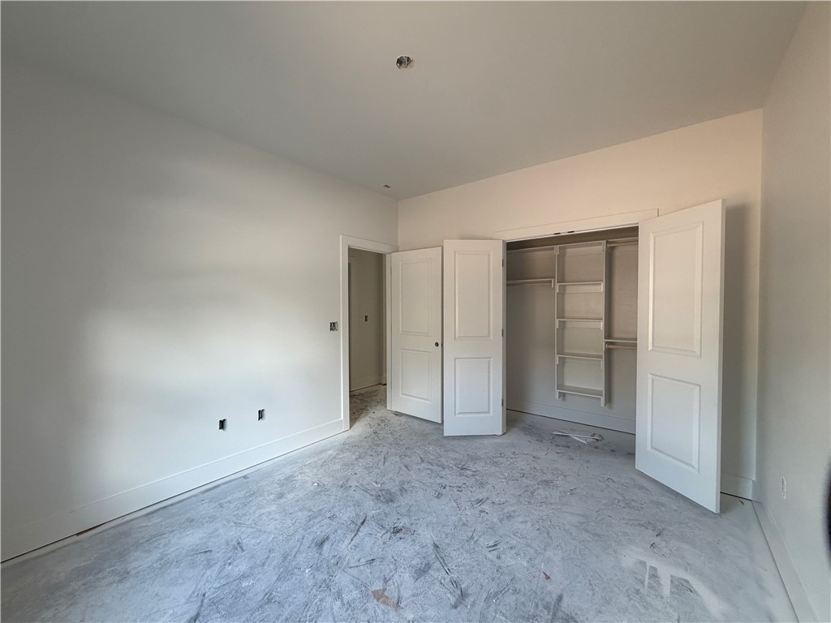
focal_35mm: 14
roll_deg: +0.4
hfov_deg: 102.1
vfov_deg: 85.7
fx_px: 336
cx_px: 416
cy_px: 312
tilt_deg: -1.0
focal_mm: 2.22
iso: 200
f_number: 2.2
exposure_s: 1/121
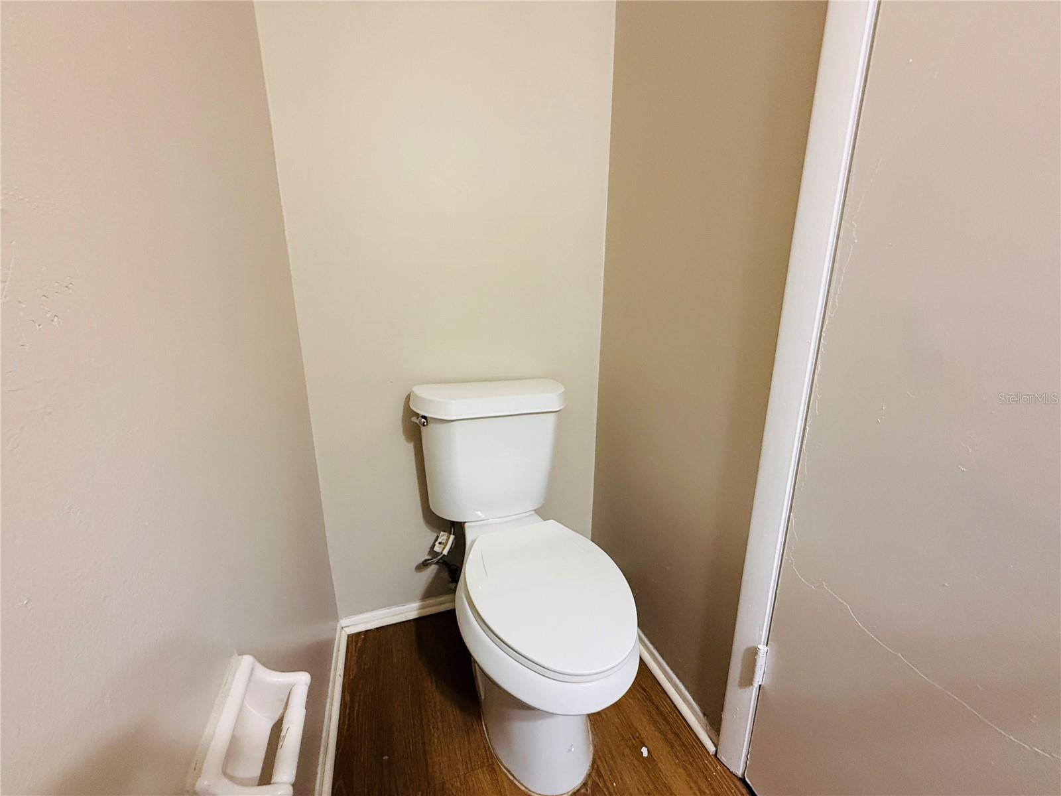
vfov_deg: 85.7
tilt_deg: -14.0
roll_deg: +0.1
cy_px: 398
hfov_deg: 102.1
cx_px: 530
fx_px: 429
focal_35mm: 14
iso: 400
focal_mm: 2.22
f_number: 2.2
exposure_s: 1/60
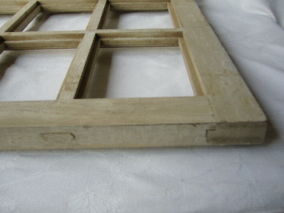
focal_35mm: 36
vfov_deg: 39.7
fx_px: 295
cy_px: 108
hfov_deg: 51.3
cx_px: 138
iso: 80
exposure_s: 1/125
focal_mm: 5.8
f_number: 2.8
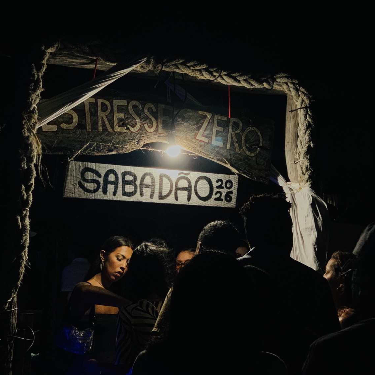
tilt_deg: +14.0
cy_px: 149
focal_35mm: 65
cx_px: 187
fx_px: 797
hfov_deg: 26.5
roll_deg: +0.0
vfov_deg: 26.4
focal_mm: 6
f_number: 2.4
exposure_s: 1/60
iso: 200
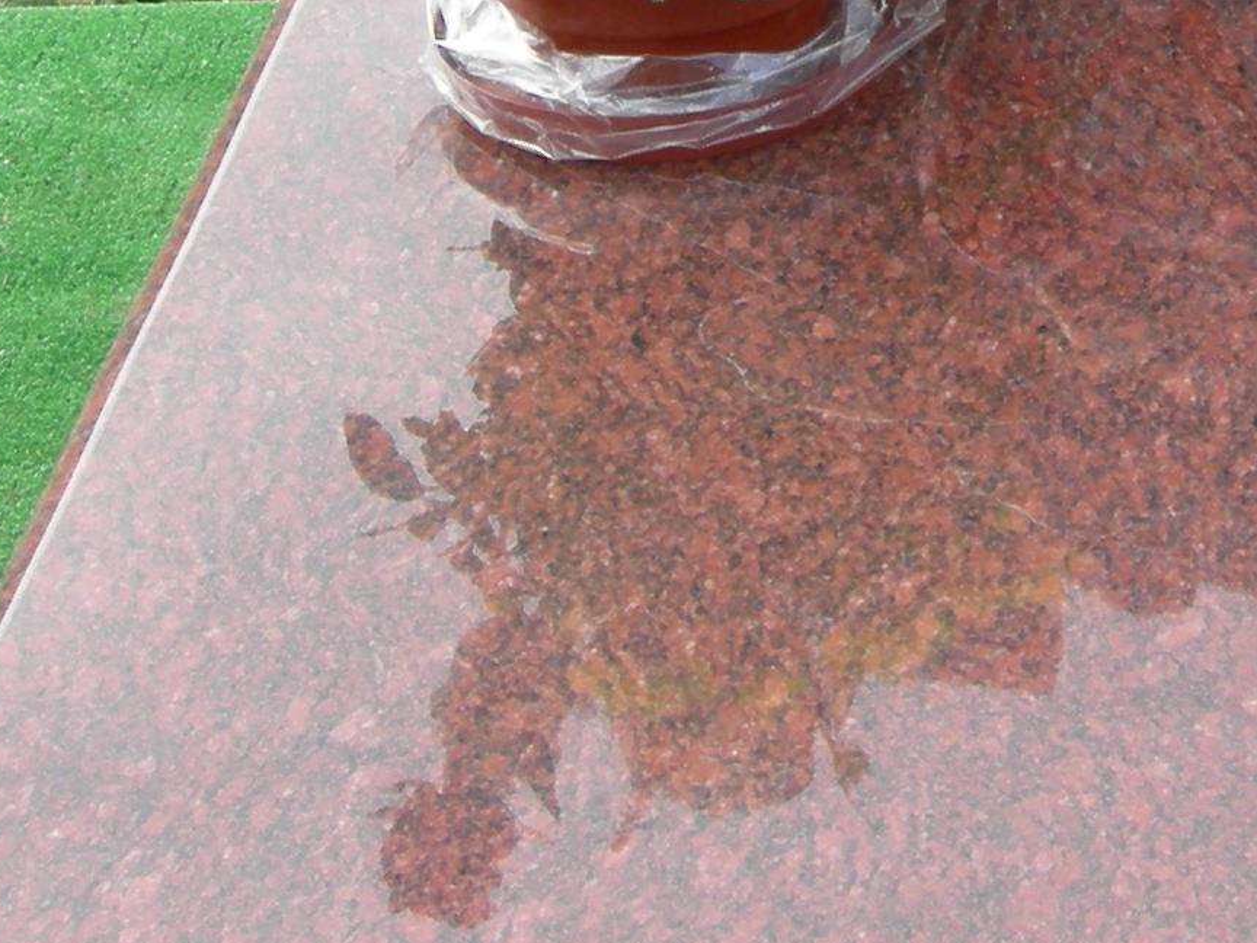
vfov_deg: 9.6
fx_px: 5447
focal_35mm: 150
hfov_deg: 12.9
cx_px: 1421
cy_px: -426
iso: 64
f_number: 4.9
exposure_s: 1/108
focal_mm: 10.4
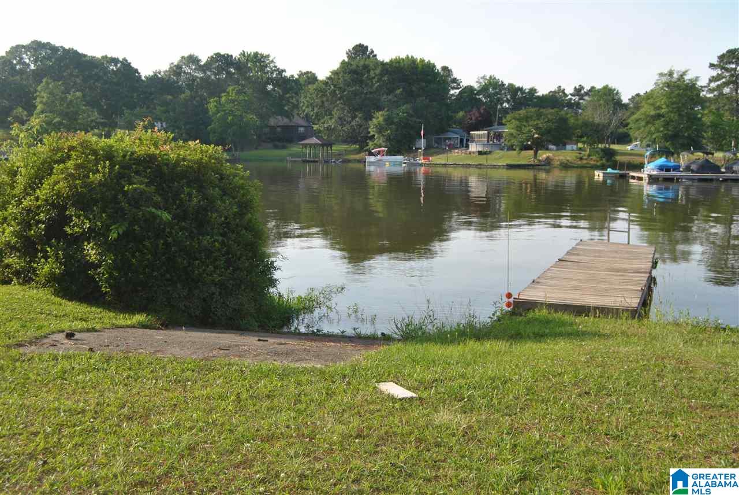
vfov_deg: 34.3
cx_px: 370
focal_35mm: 39
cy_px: 248
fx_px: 801
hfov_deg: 49.5
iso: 100
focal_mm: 26
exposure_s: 1/200
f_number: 6.3
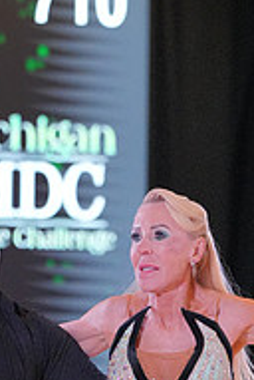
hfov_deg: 3.8
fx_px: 3807
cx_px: 82
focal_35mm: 361
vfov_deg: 5.7
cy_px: 525
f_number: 3.5
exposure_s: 1/500
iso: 6400
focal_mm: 119
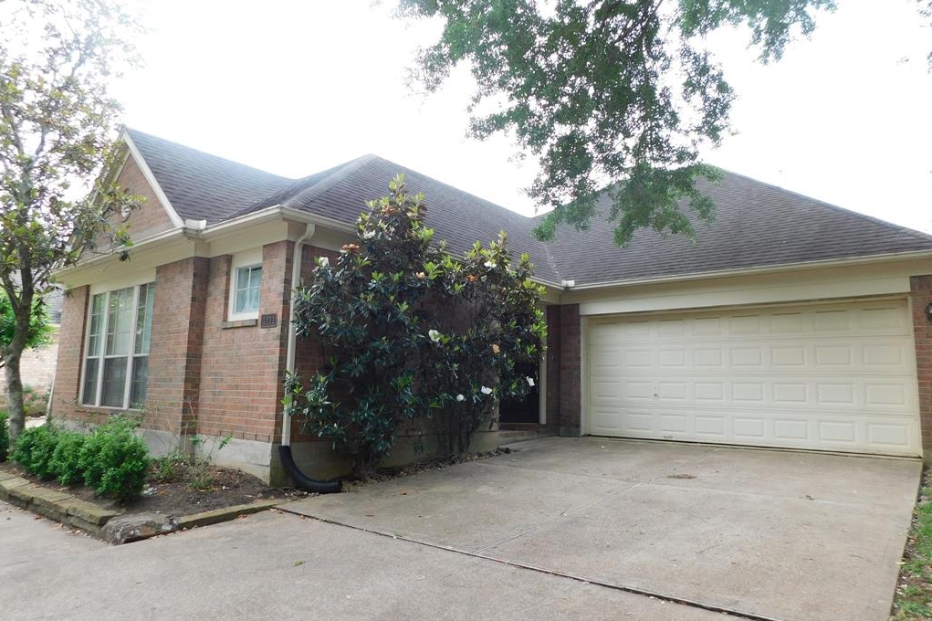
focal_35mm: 24
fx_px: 621
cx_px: 466
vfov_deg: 53.1
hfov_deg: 73.8
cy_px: 305
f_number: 3
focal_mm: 4
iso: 125
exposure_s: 1/125
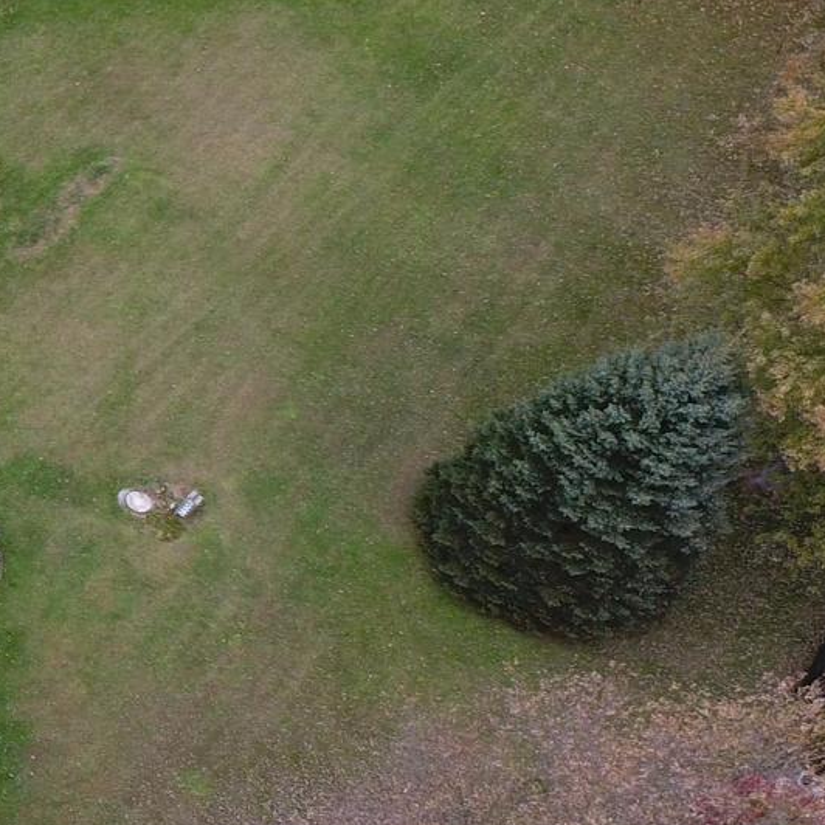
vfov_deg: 25.4
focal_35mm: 68
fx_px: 1834
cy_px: 395
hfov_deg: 19.3
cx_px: -651
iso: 126
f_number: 2.8
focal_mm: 3.61
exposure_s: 1/100
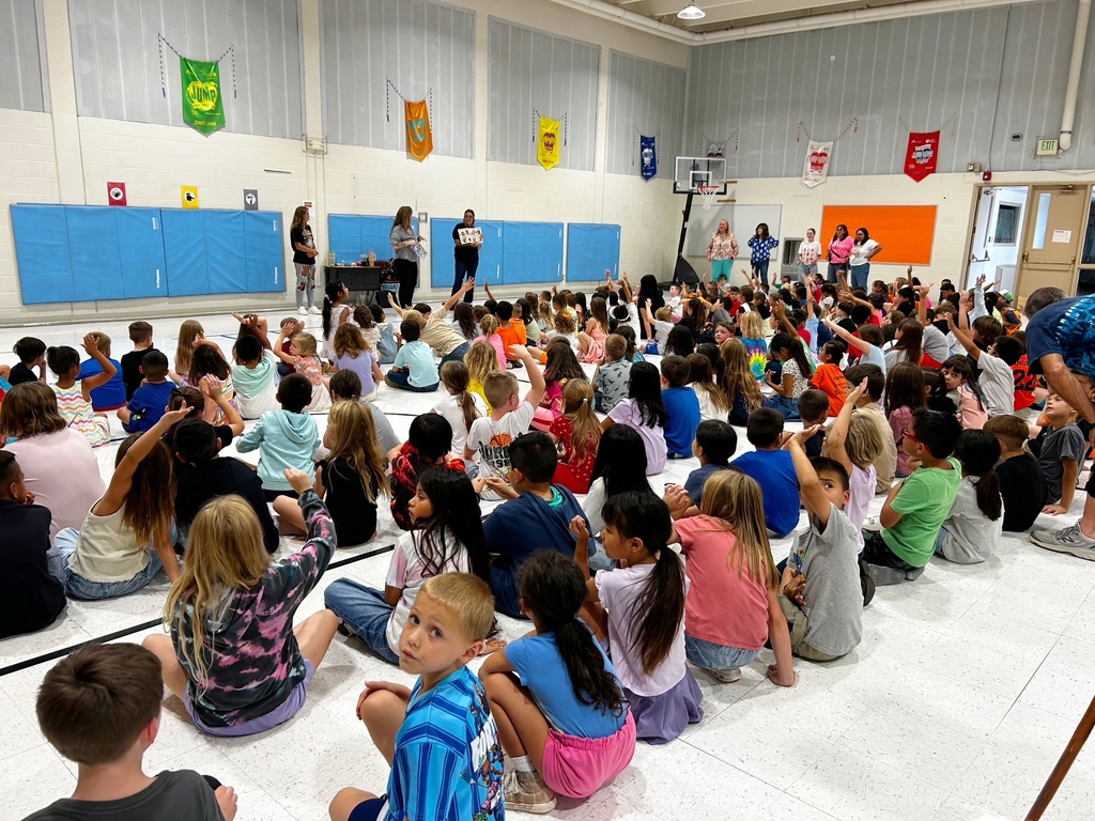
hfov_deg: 67.3
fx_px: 822
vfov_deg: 53.1
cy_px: 410
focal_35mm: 26
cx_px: 548
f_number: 1.5
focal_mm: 5.7
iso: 50
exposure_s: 1/121
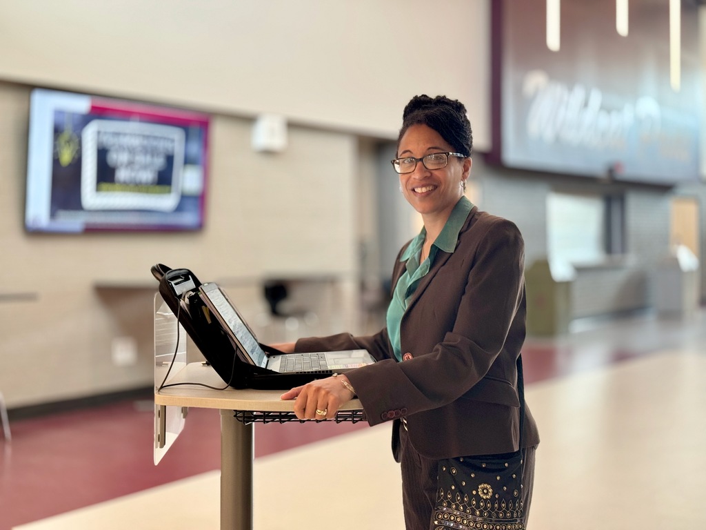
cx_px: 353
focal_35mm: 48
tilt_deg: -1.1
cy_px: 265
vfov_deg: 30.3
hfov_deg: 39.7
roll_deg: +1.3
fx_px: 979
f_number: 1.78
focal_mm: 6.76
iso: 100
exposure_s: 1/60
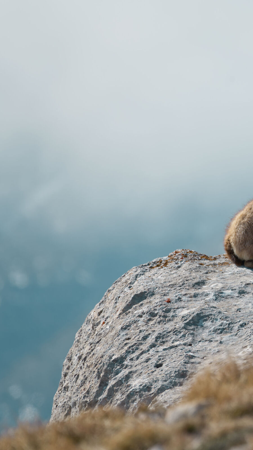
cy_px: 225
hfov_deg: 1.7
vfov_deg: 3.0
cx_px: 320
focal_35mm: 709
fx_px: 8457
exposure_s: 1/1250
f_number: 7.1
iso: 200
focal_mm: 450
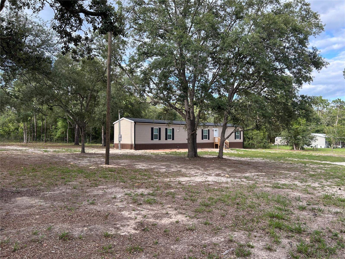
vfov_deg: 53.1
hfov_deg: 67.3
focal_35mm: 26
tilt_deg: +1.6
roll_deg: +0.1
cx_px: 172
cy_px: 130
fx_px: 259
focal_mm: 5.7
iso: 50
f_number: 1.5
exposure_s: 1/814
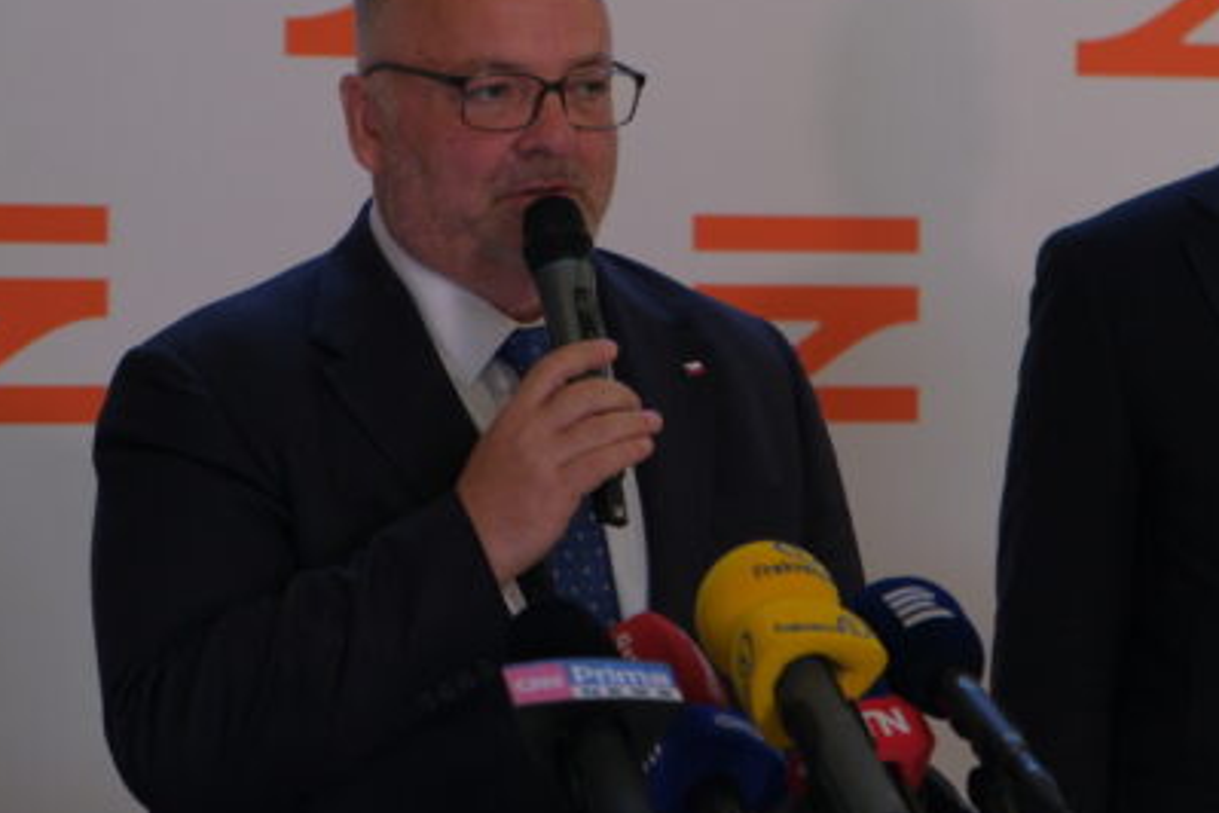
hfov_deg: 11.2
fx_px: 6196
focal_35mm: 183
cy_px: 248
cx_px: 800
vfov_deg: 7.5
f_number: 2.8
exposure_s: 1/210
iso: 500
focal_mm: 70
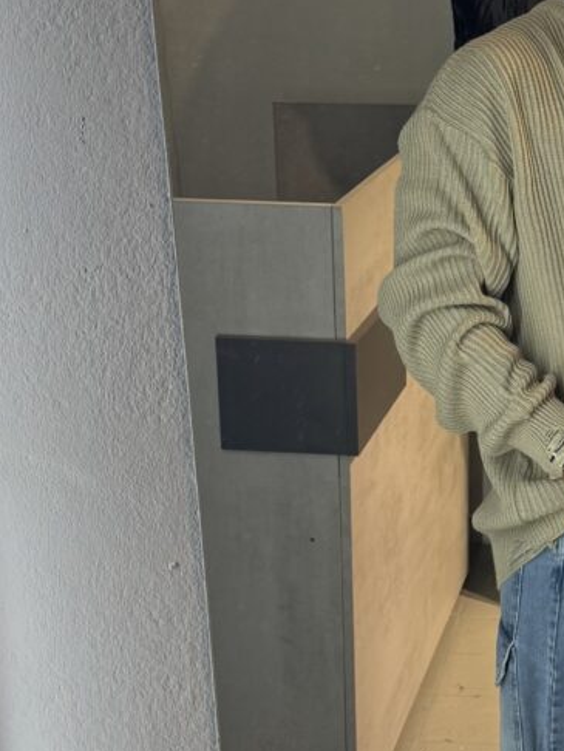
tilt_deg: -20.6
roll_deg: -0.2
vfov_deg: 24.6
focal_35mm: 79
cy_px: 513
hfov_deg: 18.3
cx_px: 544
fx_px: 1715
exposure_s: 1/100
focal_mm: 6.76
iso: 160
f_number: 1.78
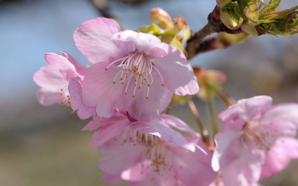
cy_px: 101
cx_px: 146
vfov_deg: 10.0
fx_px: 1064
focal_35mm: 131
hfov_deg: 15.9
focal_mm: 60
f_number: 5.6
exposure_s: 1/1000
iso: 200
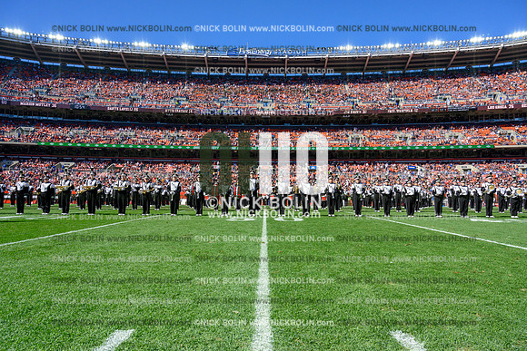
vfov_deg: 53.2
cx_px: 264
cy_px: 176
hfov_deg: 73.7
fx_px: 351
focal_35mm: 24
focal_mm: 24
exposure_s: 1/3200
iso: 1000
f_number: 8
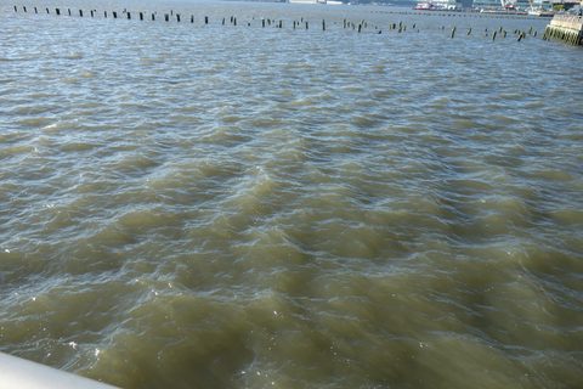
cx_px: 292
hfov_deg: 65.5
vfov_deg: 46.4
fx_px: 453
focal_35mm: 28
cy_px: 194
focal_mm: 10.4
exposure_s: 1/320
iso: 125
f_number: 4
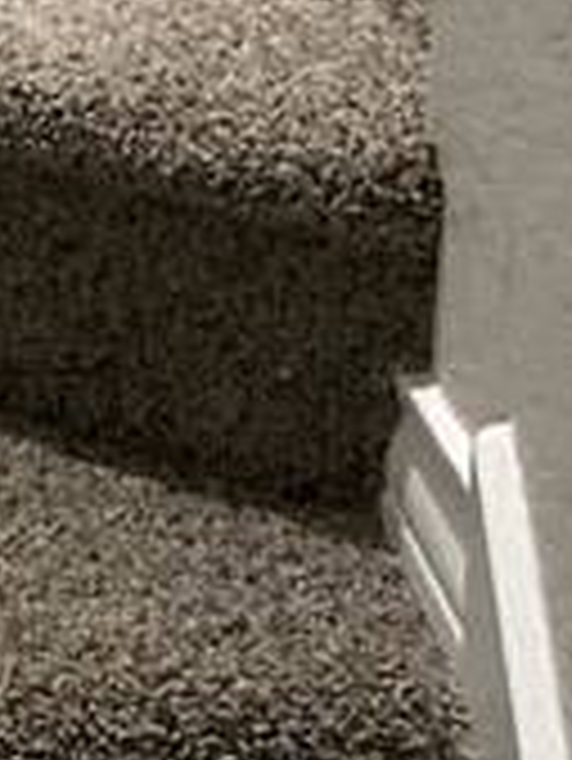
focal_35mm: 166
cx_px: -604
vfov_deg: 11.9
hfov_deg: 8.5
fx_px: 3653
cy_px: 382
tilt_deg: -12.8
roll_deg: +1.9
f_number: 1.8
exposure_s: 1/30
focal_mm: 4.25
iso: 640
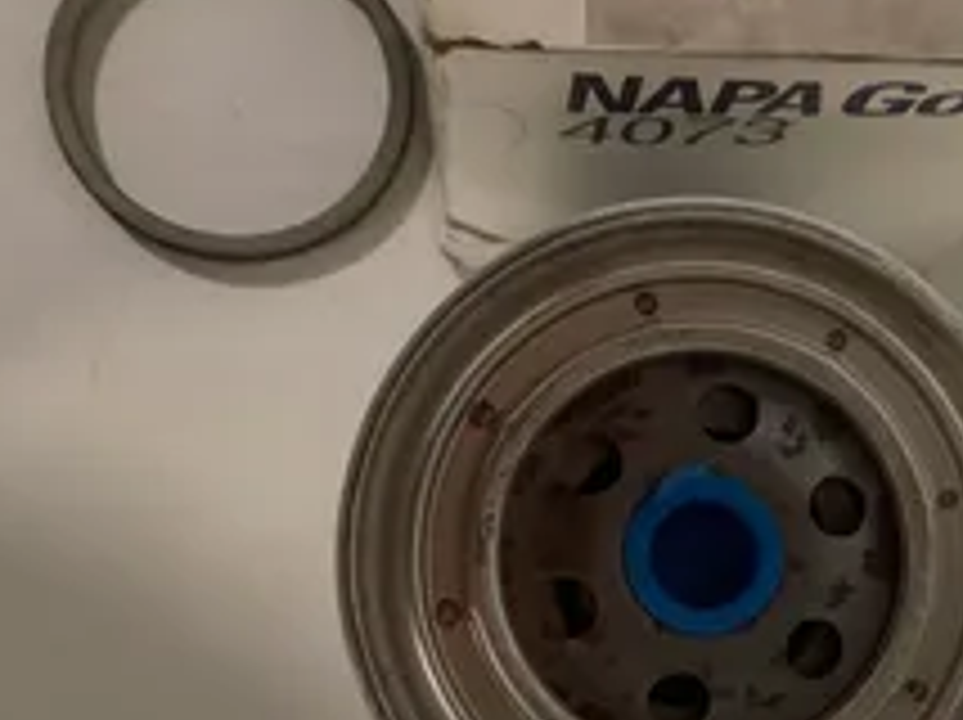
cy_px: 540
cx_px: 734
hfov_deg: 32.6
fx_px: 1612
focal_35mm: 58
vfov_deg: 24.9
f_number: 2.4
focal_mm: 3.3
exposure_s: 1/40
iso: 250
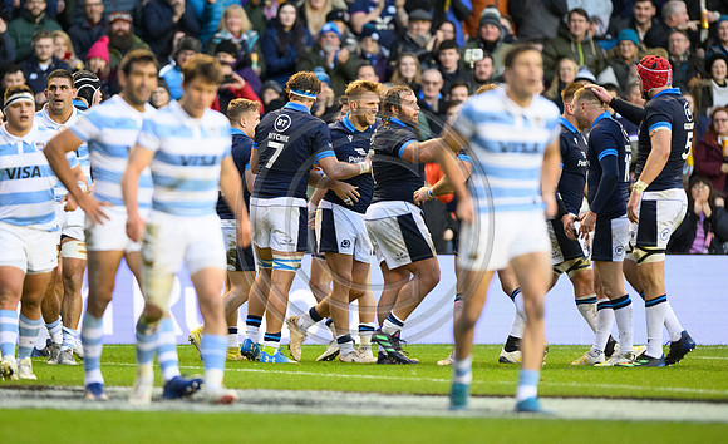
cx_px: 304
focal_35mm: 481
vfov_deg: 2.7
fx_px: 9472
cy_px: 227
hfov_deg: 4.4
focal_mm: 400
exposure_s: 1/1000
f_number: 3.5
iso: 5000
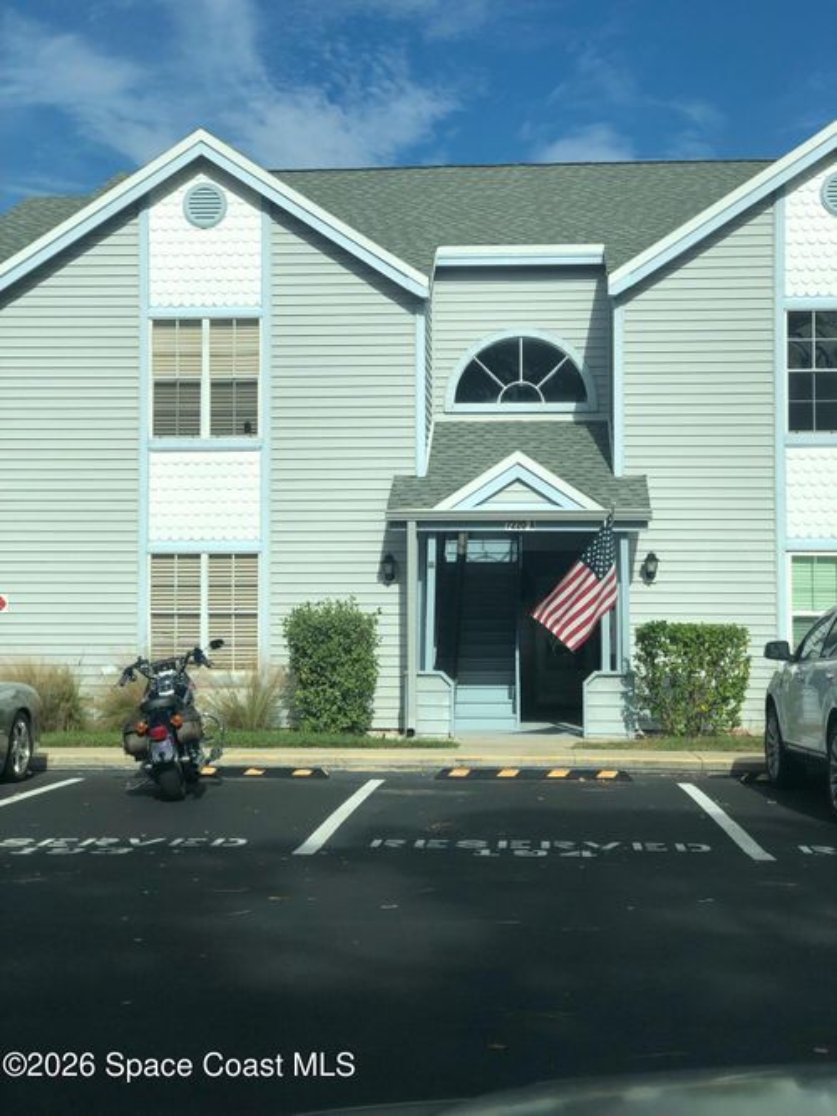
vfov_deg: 36.8
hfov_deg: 28.0
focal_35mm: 52
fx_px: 1677
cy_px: 558
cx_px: 418
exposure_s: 1/1567
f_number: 2.4
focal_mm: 6
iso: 16
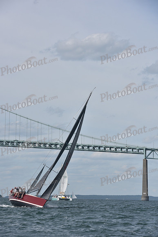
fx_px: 822
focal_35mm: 125
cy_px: 118
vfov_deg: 16.4
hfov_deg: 11.0
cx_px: 79
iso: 320
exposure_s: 1/800
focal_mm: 125
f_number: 8
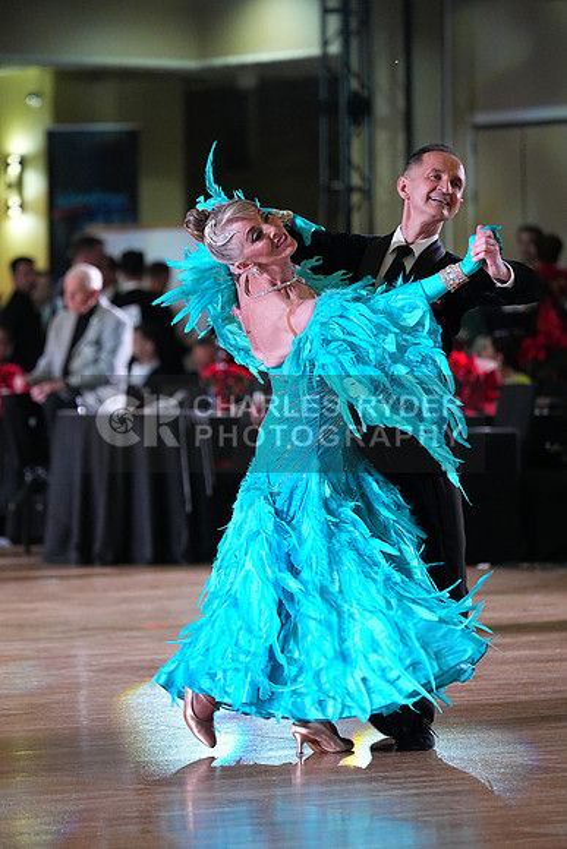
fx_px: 4722
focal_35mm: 200
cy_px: 424
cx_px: 284
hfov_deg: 6.9
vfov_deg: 10.3
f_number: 4.5
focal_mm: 200
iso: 6400
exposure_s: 1/400
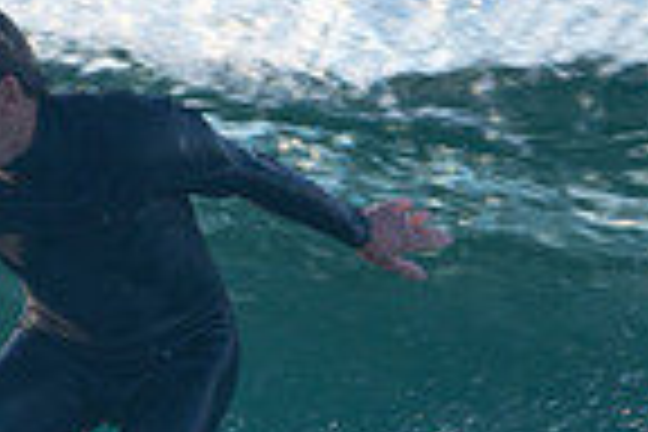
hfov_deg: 0.7
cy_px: 533
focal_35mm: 3023
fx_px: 54410
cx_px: -104
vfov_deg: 0.5
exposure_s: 1/320
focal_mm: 500
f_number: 5.6
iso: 250
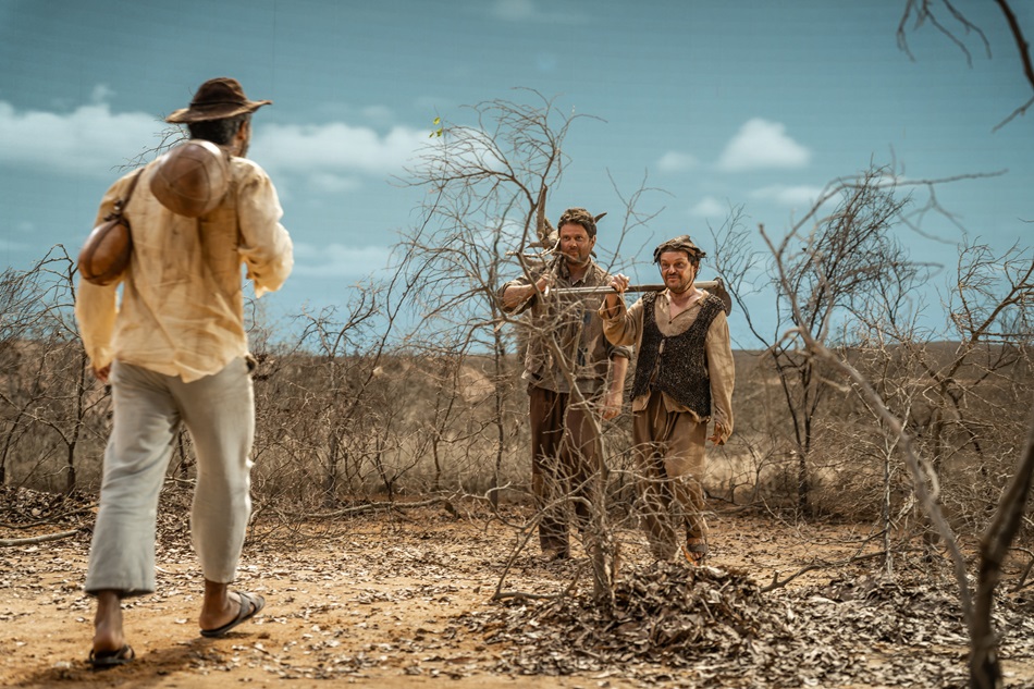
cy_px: 344
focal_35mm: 56
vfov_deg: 24.2
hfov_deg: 35.6
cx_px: 517
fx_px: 1608
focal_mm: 56
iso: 100
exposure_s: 1/100
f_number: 2.8
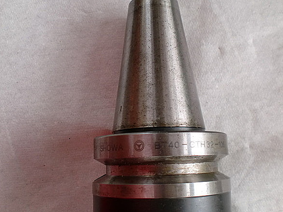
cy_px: 106
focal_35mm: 38
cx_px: 139
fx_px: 311
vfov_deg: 37.7
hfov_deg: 49.0
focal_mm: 6.3
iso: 80
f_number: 3.1
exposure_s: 1/60
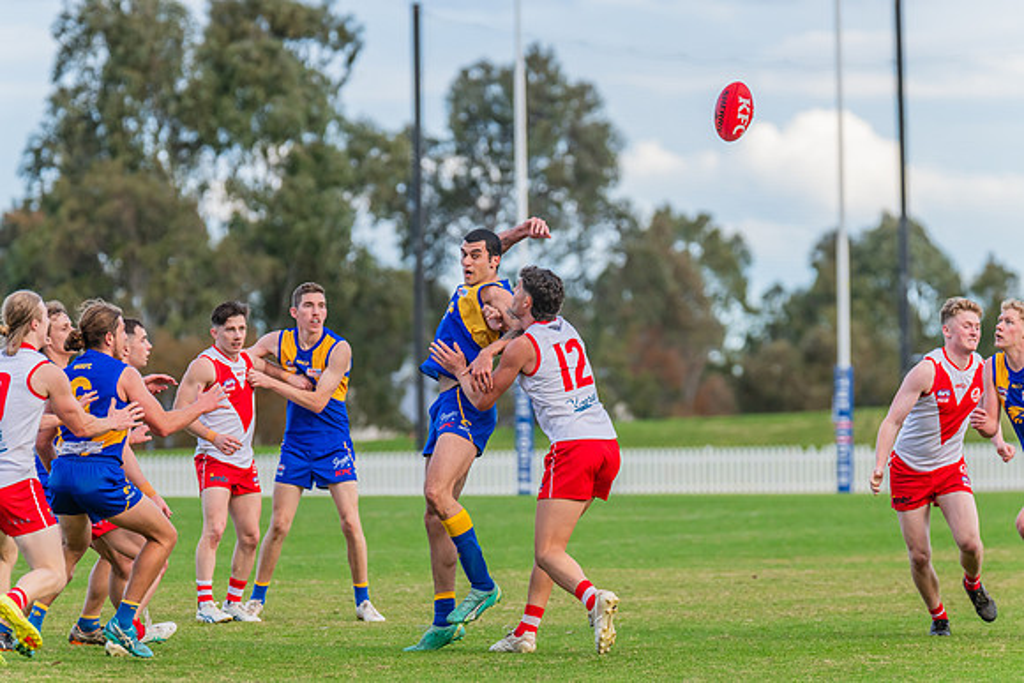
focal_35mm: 290
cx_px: 512
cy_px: 342
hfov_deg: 7.1
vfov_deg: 4.7
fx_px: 8250
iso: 800
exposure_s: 1/1250
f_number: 6.3
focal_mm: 290
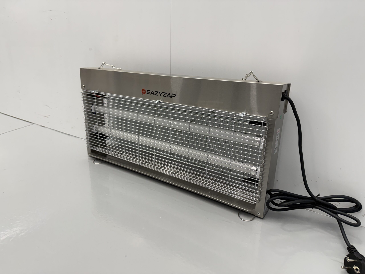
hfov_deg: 71.6
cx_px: 182
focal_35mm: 24
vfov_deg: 56.8
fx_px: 253
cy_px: 137
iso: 125
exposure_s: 1/100
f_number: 1.78
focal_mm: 6.76
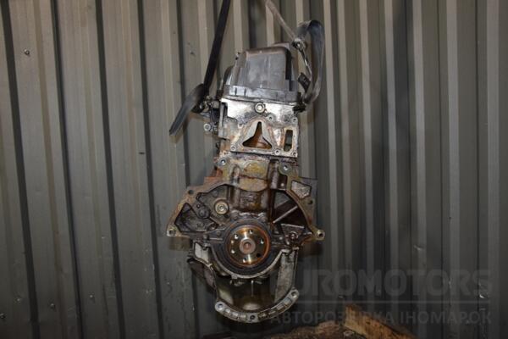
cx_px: 254
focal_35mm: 32
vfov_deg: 41.7
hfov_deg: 59.5
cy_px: 170
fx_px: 444
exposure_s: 1/60
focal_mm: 21
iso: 800
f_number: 5
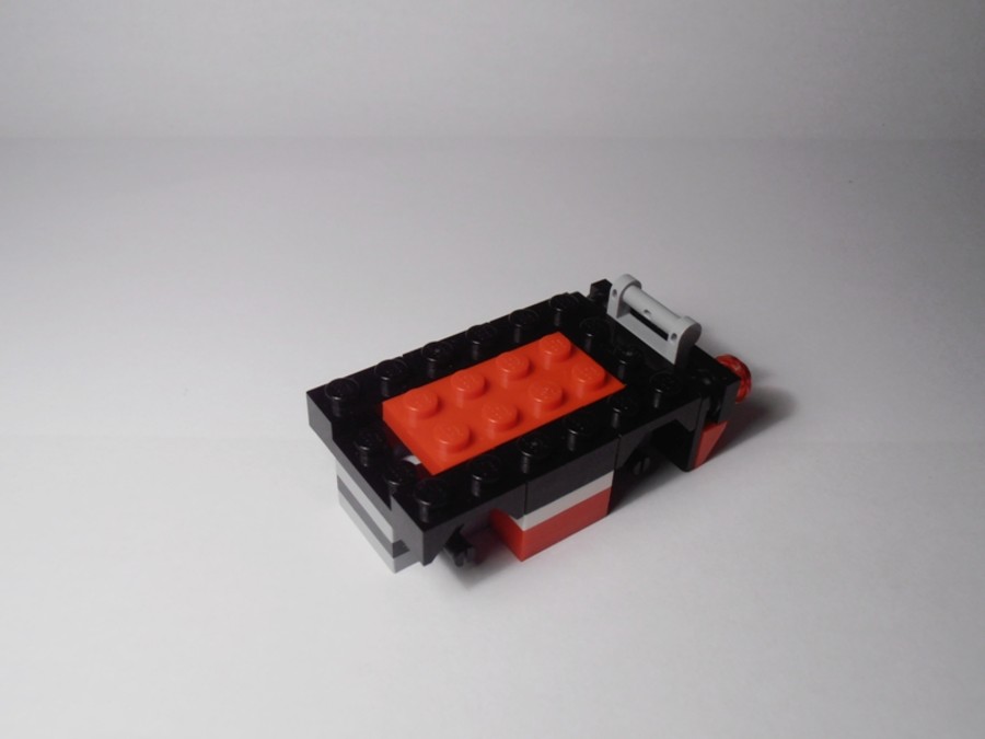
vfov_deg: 38.7
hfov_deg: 50.1
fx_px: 1053
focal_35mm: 37
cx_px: 492
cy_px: 370
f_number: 3.9
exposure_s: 1/80
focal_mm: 6.61
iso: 80
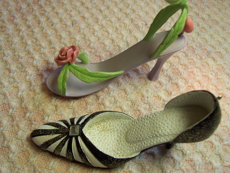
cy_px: 86
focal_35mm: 37
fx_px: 246
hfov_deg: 50.1
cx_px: 115
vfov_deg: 38.7
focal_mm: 5.6
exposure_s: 1/125
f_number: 2.8
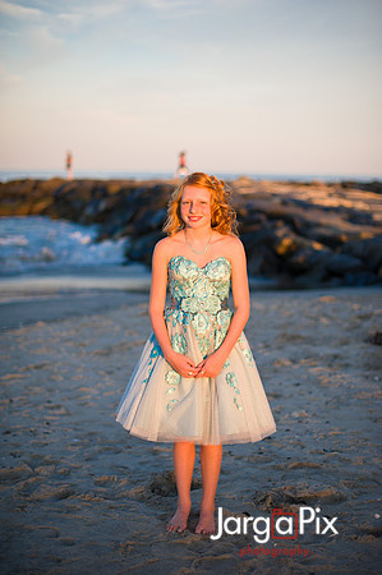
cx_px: 191
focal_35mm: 50
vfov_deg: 39.6
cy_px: 288
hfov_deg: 26.9
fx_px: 798
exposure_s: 1/1600
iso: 160
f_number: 1.8
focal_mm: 50
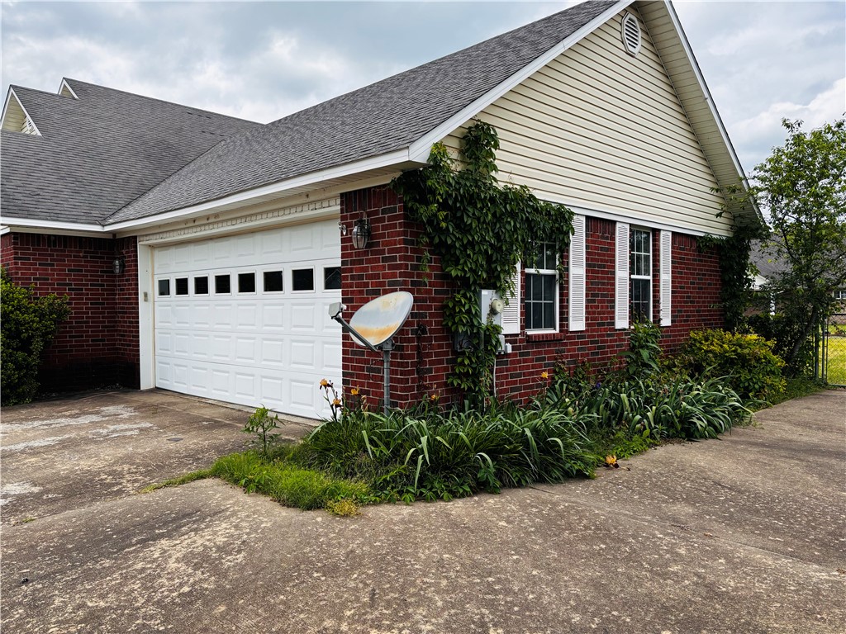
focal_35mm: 26
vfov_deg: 53.1
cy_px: 317
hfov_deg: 67.3
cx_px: 423
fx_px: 635
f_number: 1.6
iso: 50
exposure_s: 1/1721
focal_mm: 5.96
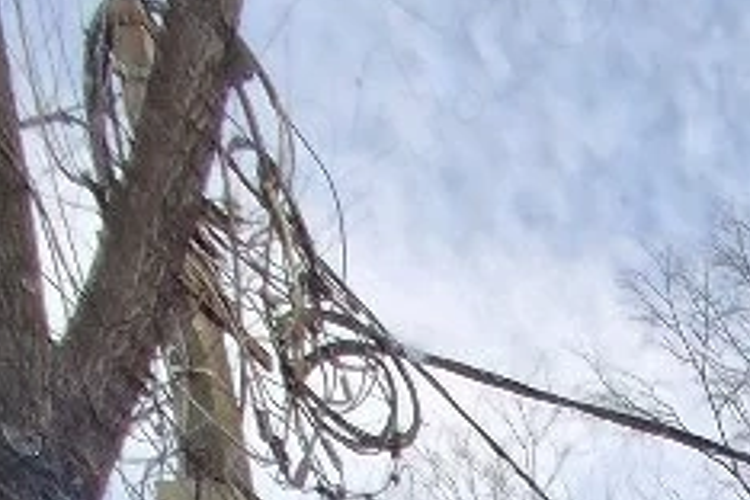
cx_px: 1314
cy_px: 1995
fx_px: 1604
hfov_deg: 20.0
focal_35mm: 77
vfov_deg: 8.2
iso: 50
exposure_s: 1/303
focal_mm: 1.74
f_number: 2.2
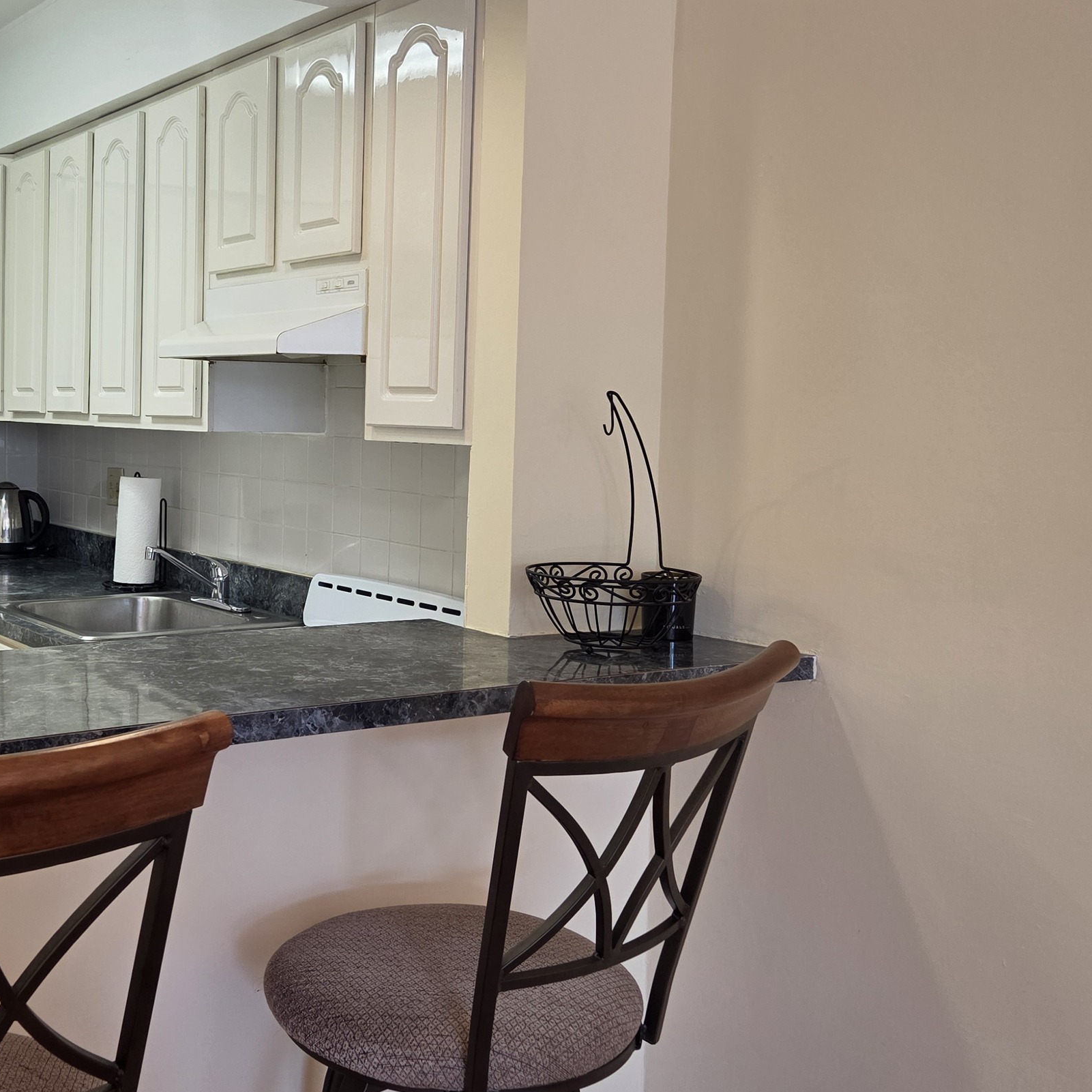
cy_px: 491
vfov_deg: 42.8
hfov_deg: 41.9
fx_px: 1392
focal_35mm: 39
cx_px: 308
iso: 160
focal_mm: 5.4
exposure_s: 1/120
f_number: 1.8
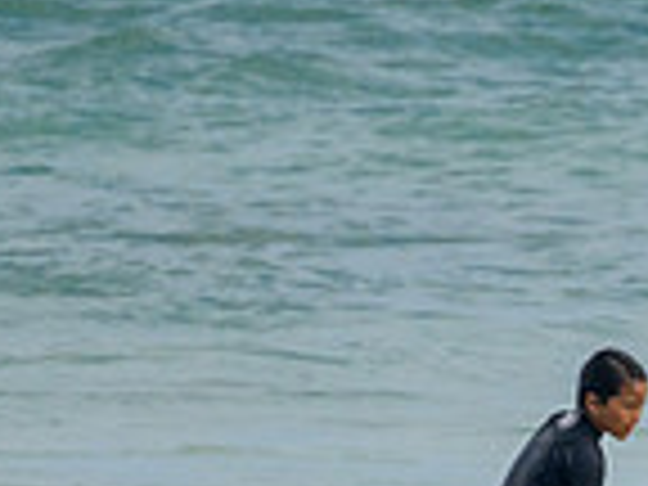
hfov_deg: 0.5
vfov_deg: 0.4
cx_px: 813
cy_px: 806
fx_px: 67821
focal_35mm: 3623
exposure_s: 1/2000
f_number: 13
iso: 1400
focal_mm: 800
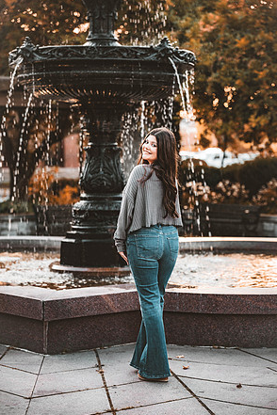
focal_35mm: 97
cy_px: 205
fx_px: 1119
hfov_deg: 14.1
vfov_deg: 21.0
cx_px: 139
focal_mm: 95
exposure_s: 1/125
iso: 400
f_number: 2.8
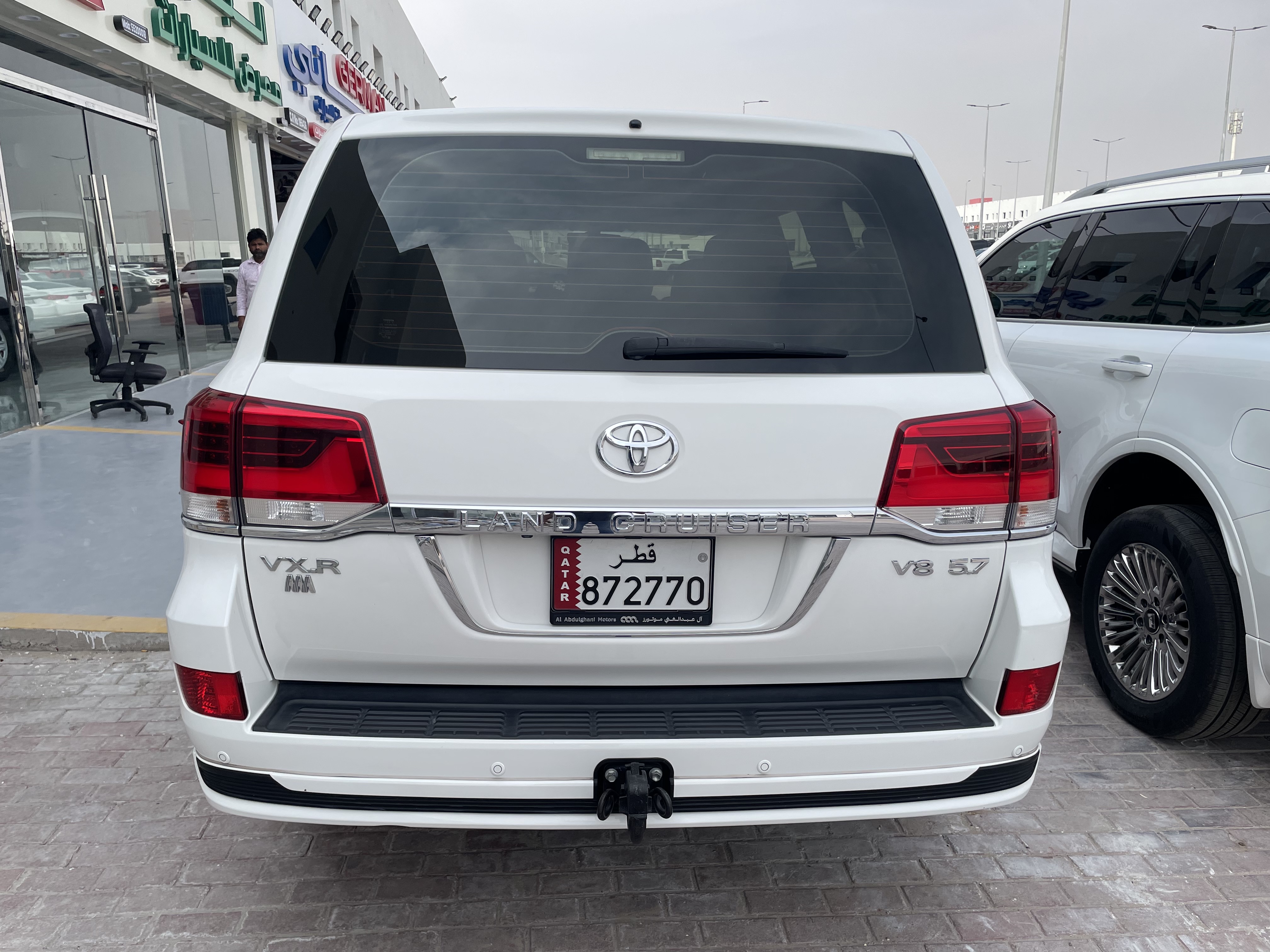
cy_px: 476
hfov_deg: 67.3
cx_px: 635
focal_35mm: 26
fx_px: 954
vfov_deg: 53.1
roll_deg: +3.0
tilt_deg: -13.8
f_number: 1.6
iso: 32
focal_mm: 4.2
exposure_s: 1/3509
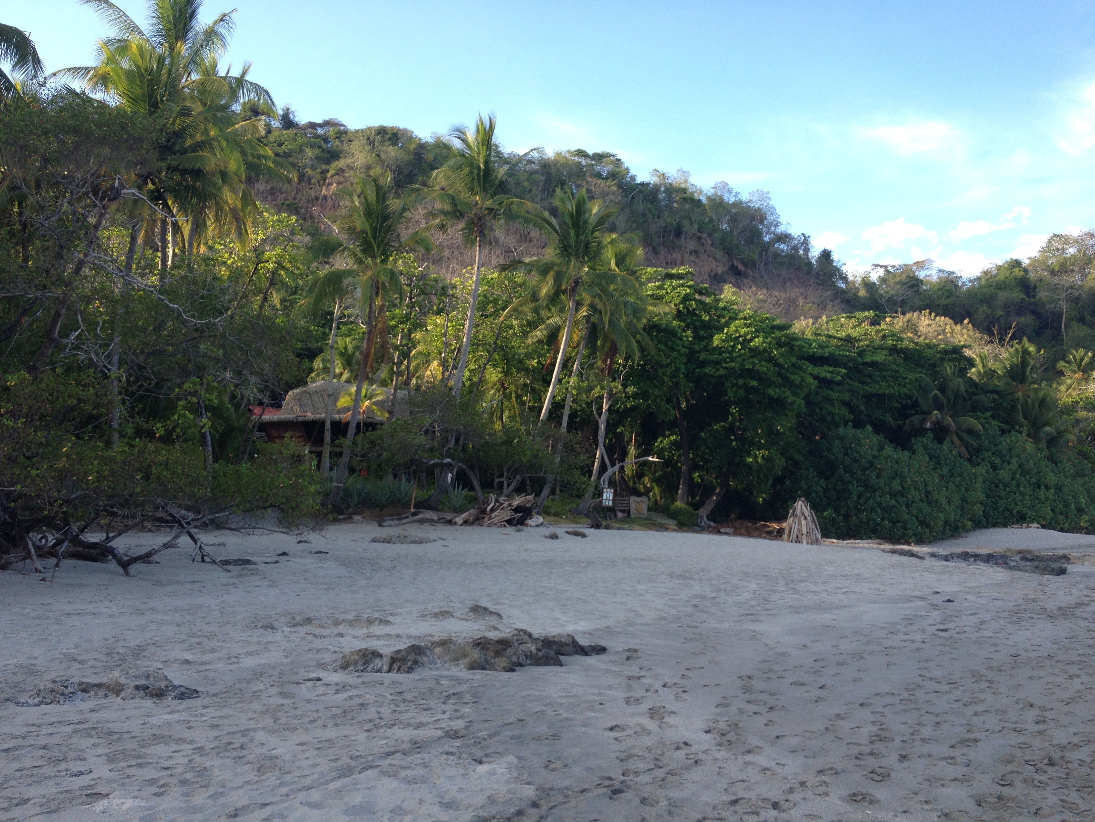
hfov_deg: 52.6
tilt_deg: +4.2
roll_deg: +0.9
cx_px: 548
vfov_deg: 40.7
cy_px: 411
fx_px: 1107
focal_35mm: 35
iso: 50
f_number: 2.4
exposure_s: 1/361
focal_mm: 4.28
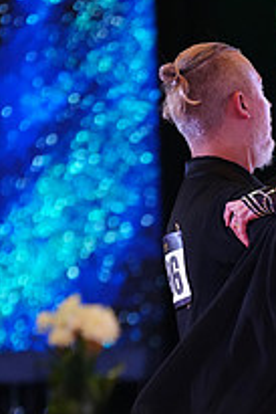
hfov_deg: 2.4
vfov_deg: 3.6
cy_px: 507
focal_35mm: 566
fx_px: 6498
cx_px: 358
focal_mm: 200
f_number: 2.8
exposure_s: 1/400
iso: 5000
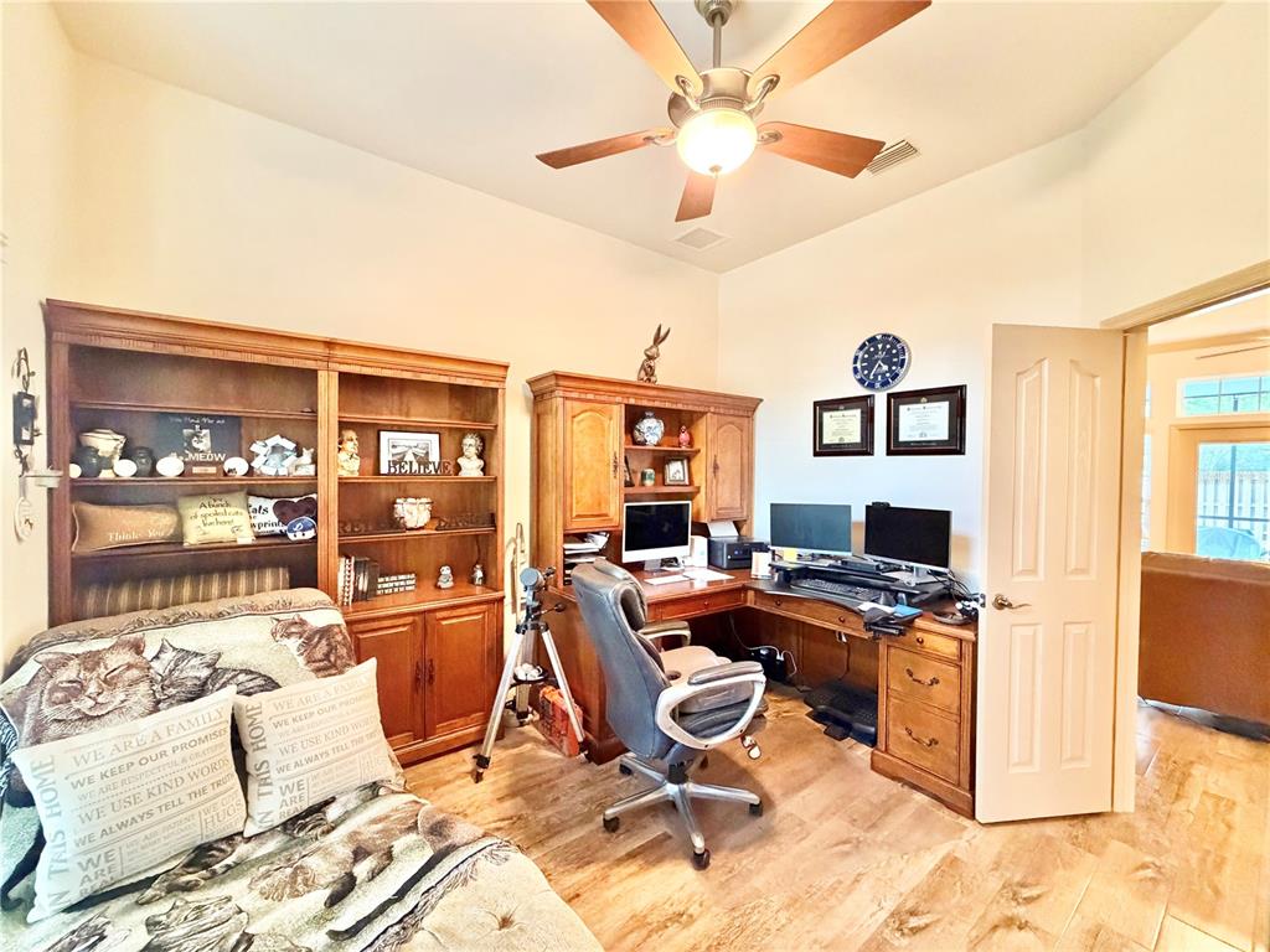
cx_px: 635
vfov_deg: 85.7
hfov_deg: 102.1
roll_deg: +0.0
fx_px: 514
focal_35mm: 14
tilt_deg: -1.7
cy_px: 476
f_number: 2.2
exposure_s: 1/60
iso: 1000
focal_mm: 2.22
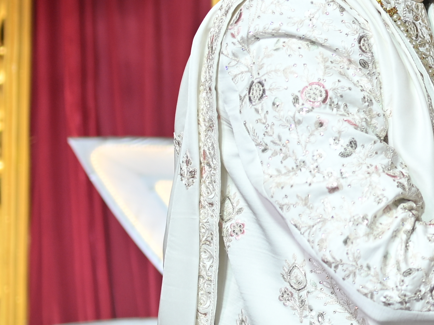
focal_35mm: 138
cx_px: 734
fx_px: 1730
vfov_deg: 10.7
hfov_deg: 13.2
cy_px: 104
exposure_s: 1/200
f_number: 1.8
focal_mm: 35
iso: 160
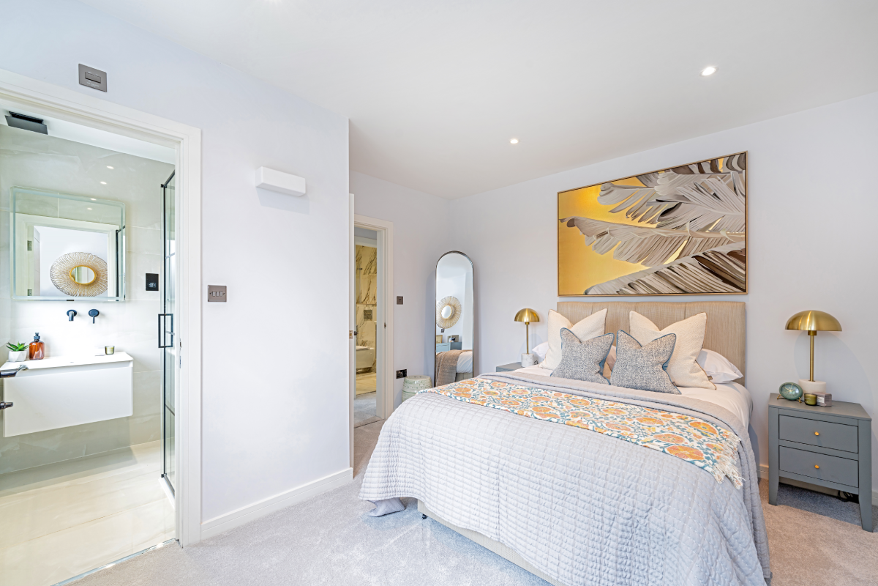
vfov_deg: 81.2
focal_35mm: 14
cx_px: 439
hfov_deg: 104.3
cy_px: 293
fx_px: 341
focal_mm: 14
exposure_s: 1/2.5
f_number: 10
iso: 100
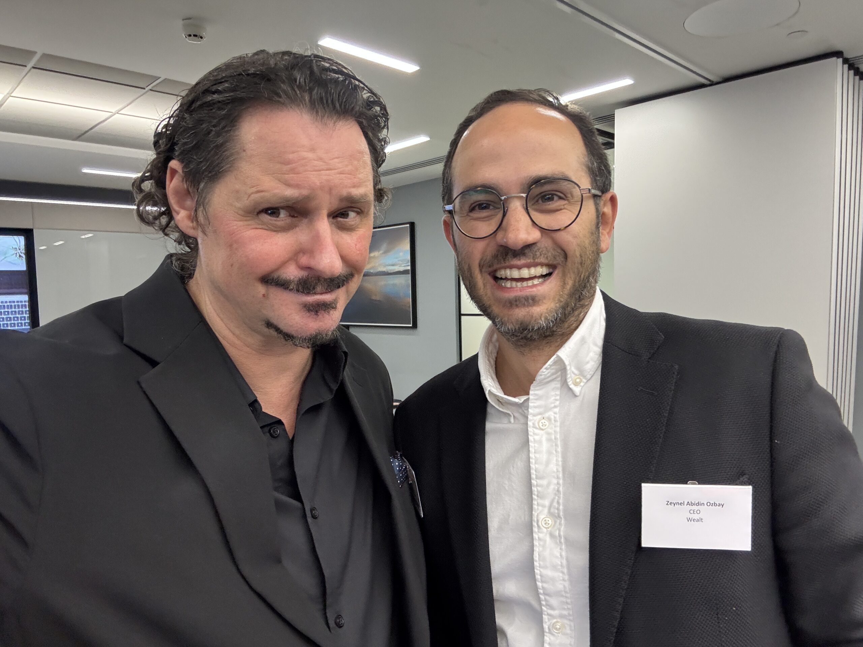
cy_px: 324
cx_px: 432
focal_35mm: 23
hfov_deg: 73.9
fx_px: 573
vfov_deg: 58.9
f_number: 1.9
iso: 200
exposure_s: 1/40
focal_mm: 2.69
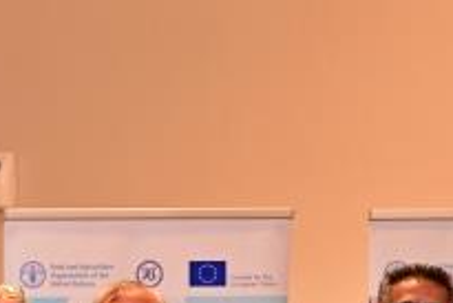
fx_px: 3148
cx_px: -314
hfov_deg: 8.0
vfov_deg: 5.4
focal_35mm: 250
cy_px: 668
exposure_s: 1/100
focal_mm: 50
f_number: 2.8
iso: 1250
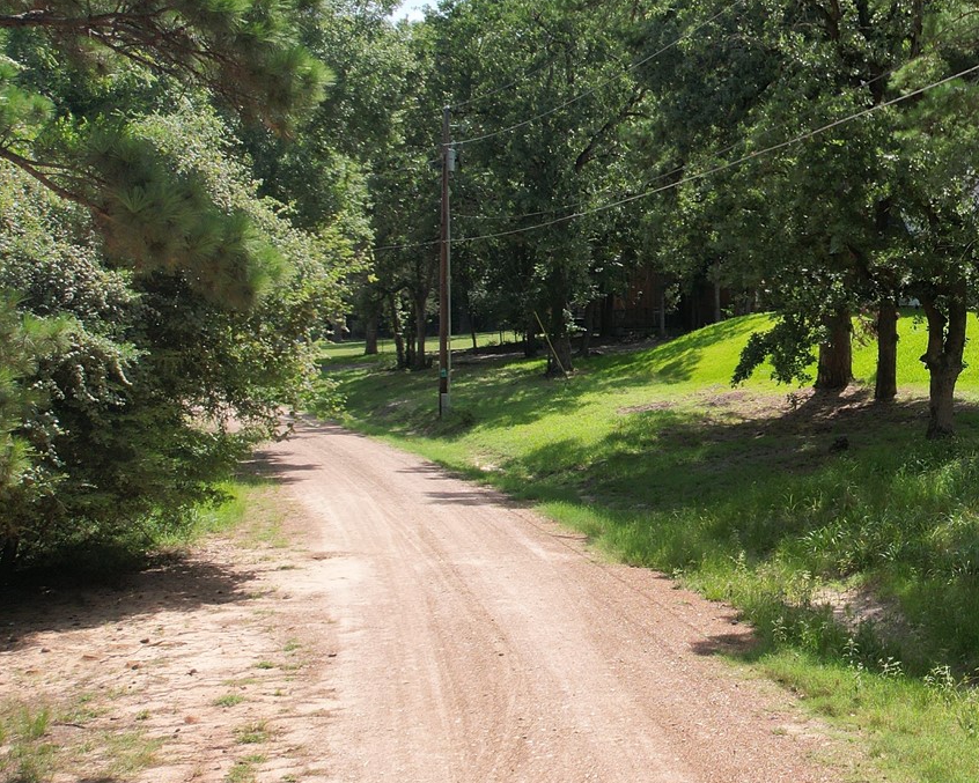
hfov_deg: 32.5
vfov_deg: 28.5
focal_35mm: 53
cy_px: 295
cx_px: 977
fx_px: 1536
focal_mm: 8.38
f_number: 2.8
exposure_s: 1/1500
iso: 100
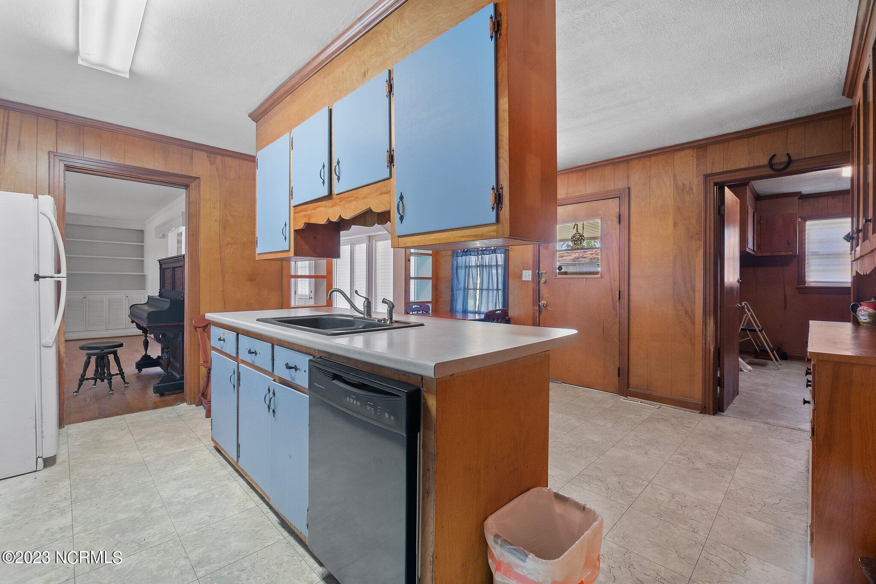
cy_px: 292
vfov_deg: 77.3
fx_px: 365
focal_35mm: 15
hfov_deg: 100.4
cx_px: 438
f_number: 8
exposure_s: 2
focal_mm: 10
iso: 250
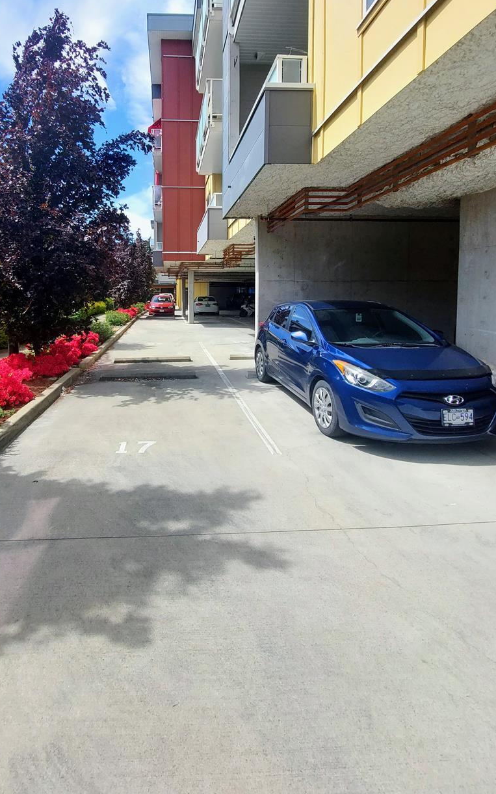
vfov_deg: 93.3
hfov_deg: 67.1
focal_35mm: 17
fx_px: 368
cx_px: 192
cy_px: 322
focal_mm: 1.74
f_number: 2.2
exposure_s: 1/1331
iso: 50
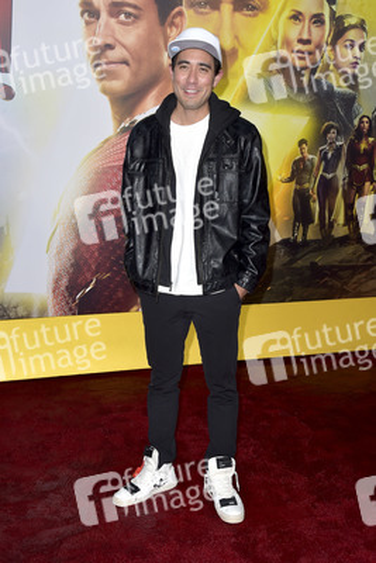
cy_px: 282
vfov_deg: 41.1
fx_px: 751
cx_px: 188
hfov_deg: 28.1
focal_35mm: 48
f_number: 6.3
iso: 400
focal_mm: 48
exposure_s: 1/250
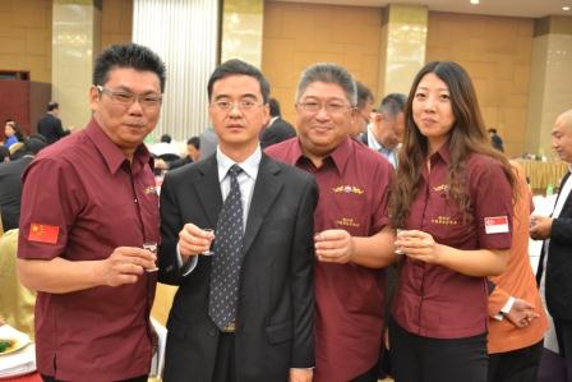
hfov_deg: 53.1
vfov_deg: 36.9
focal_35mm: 36
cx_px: 286
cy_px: 191
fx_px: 572
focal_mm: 24
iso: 900
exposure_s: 1/15
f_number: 4
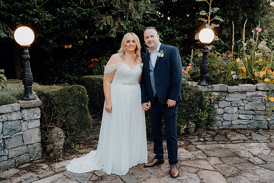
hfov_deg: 49.5
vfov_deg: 34.2
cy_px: 92
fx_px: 297
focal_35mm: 39
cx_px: 137
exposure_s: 1/160
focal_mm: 39
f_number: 3.5
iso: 2500
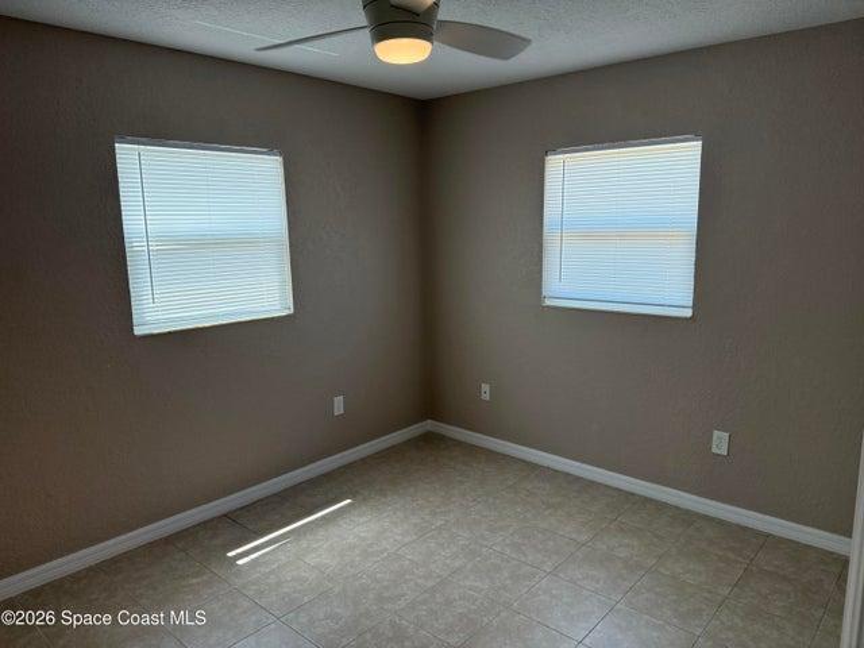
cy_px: 324
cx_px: 432
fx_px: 599
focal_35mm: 24
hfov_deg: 71.6
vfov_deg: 56.8
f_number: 1.78
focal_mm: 6.76
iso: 160
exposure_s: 1/195
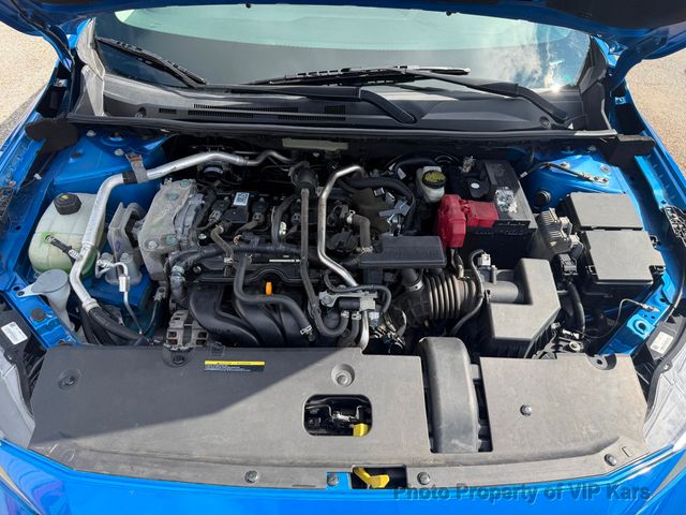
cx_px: 343
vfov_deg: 56.8
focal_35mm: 24
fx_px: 476
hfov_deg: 71.6
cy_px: 258
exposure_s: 1/967
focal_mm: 6.76
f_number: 1.78
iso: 80
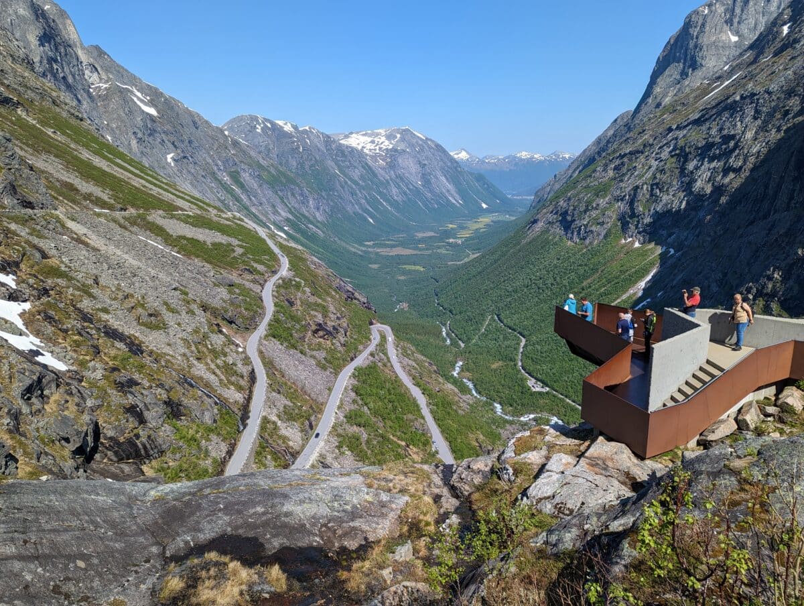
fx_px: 558
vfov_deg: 57.0
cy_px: 303
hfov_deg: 71.5
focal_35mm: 24
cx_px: 402
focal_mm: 6.81
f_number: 1.85
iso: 45
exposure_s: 1/1855
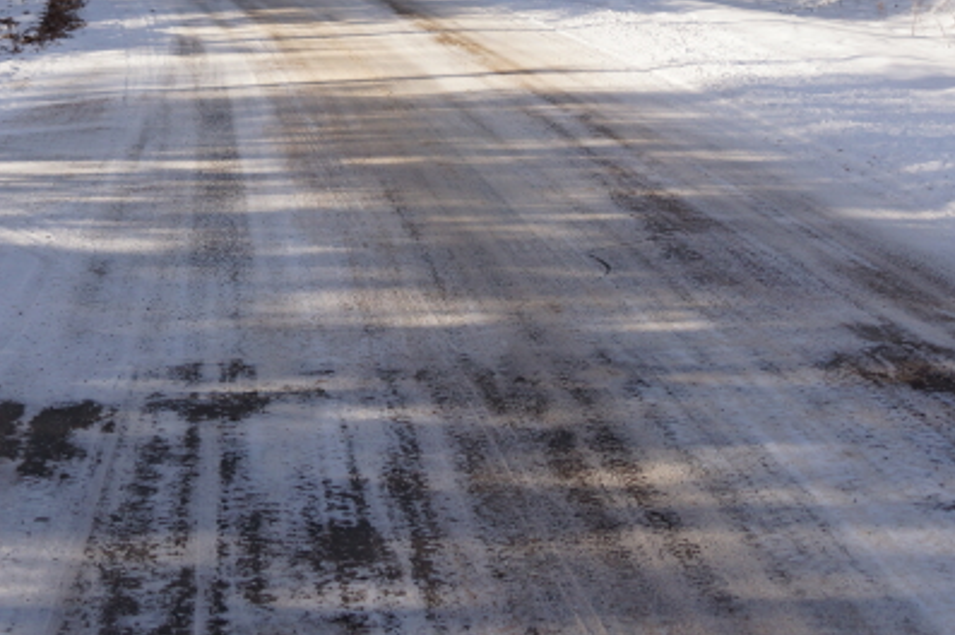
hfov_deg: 29.3
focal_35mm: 68
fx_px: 1802
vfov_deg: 19.4
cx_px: 261
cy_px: -5
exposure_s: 1/125
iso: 100
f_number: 5.6
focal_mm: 18
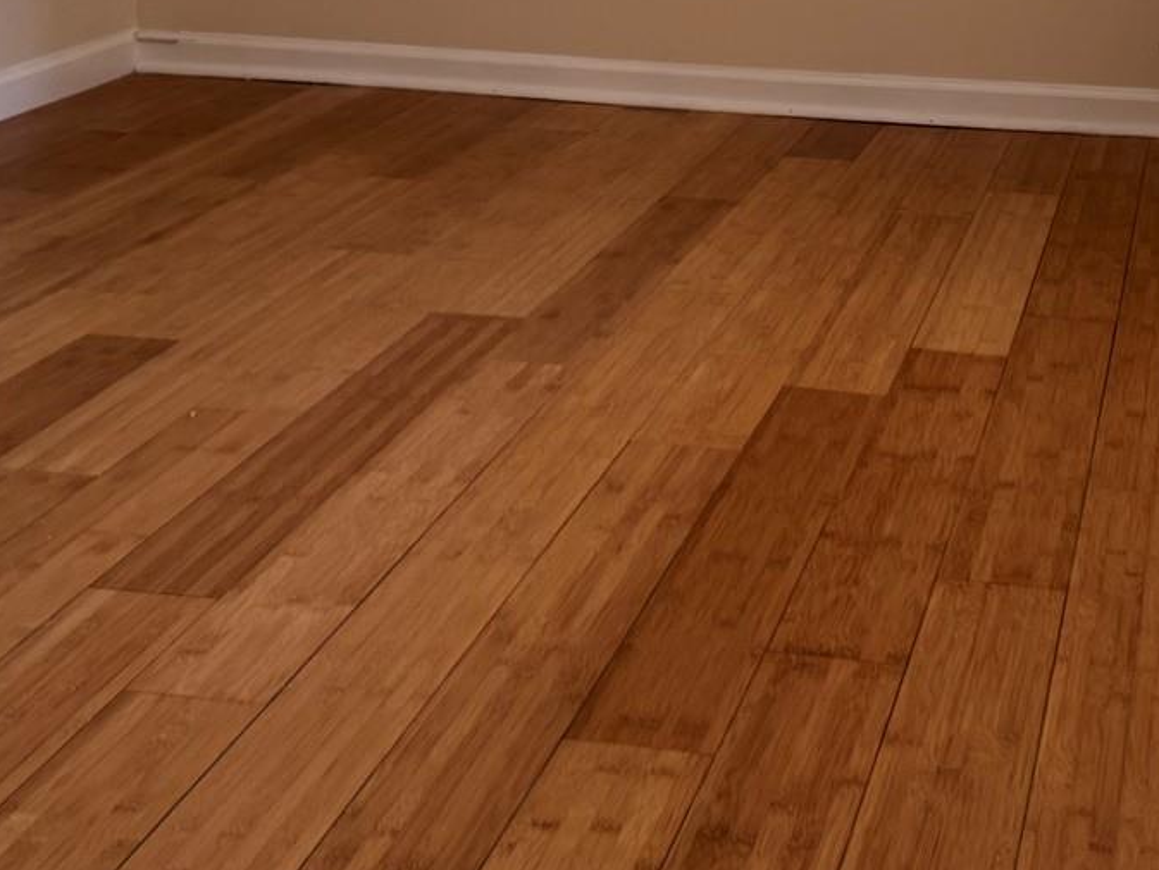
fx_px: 2445
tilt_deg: -1.5
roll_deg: -1.6
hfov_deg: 26.4
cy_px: -217
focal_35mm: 73
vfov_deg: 18.9
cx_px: 847
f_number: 1.78
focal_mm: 6.76
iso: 80
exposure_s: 1/121
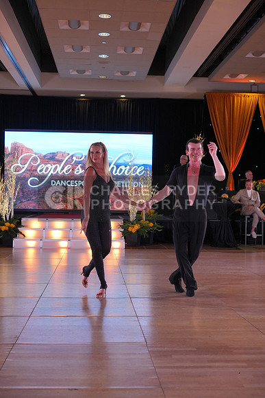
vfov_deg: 39.6
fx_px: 552
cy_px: 199
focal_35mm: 50
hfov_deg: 27.0
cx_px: 132
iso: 1250
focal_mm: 50
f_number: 4
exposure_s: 1/400
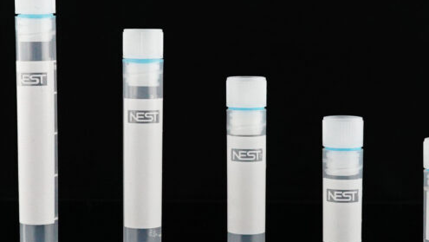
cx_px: 201
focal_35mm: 91
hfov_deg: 23.4
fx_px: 1036
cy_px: 79
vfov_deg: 13.3
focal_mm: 28
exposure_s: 1/400
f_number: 8
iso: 3200
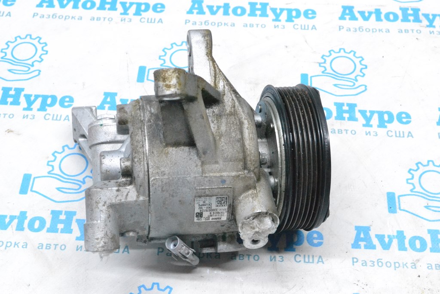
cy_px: 147
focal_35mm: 60
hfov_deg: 33.4
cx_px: 220
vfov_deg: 22.6
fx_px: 733
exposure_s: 1/160
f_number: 9
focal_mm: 40
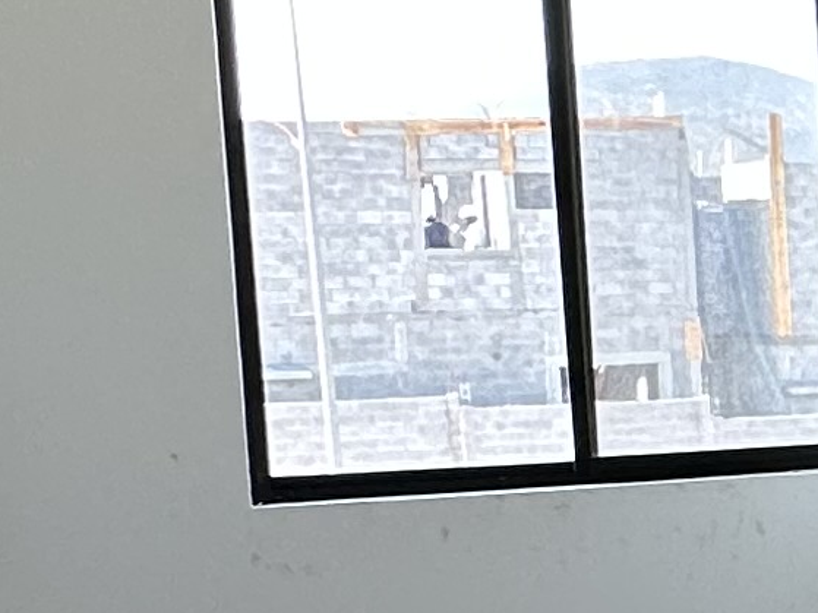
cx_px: 1769
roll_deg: +0.4
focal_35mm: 101
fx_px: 2386
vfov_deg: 14.6
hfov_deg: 14.8
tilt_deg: -5.4
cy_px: 468
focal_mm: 2.22
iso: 64
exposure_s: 1/99
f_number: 2.2
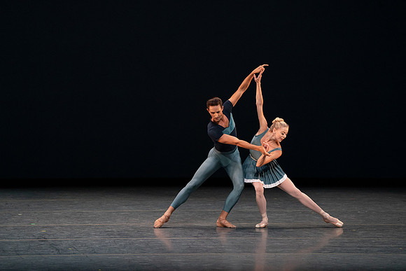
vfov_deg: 4.5
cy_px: 136
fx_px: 3418
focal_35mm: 303
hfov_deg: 6.8
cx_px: 203
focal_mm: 303
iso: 5000
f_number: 8
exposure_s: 1/400
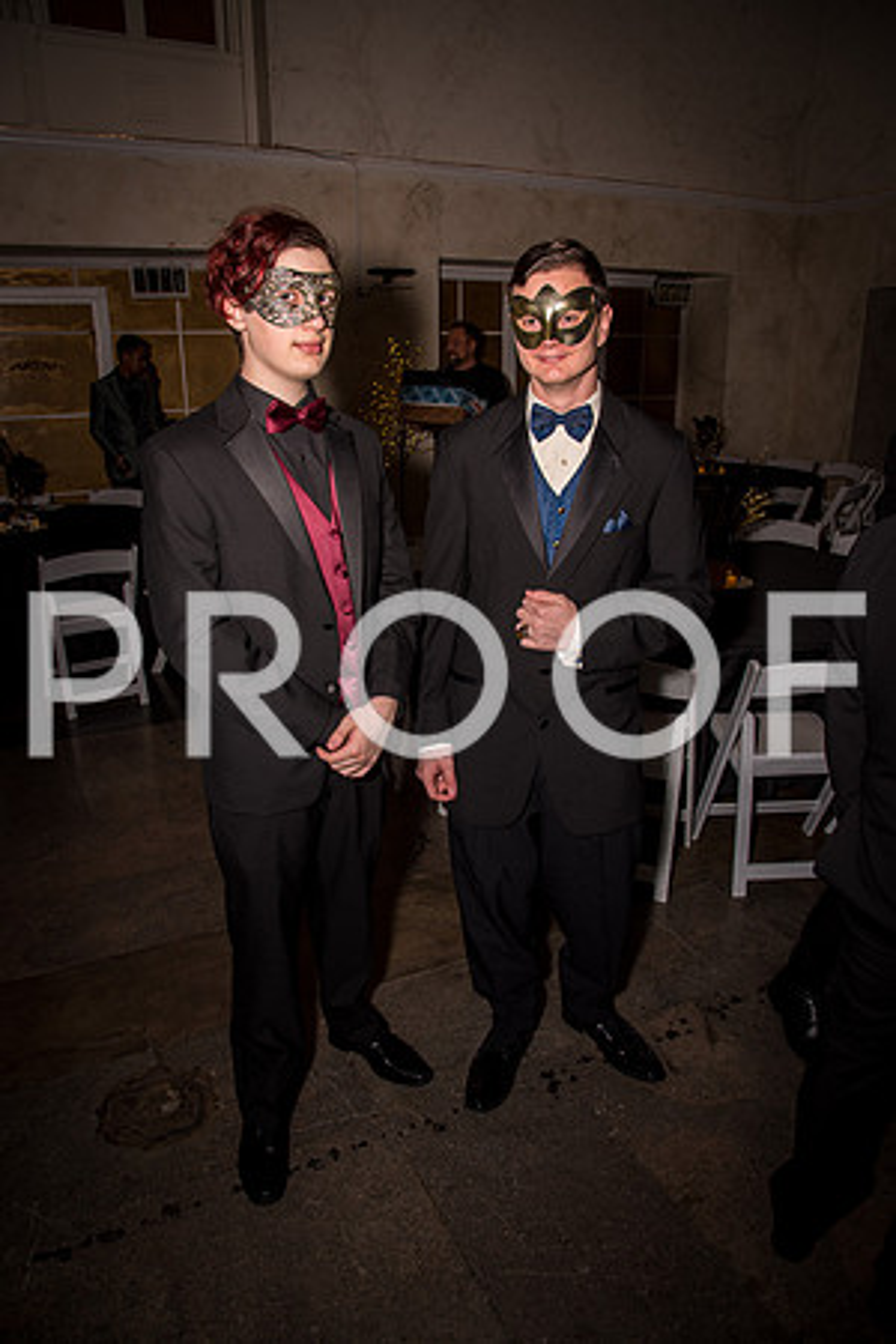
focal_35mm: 24
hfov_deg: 53.1
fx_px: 896
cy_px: 672
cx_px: 448
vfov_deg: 73.7
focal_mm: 24
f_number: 7.1
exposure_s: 1/80
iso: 200
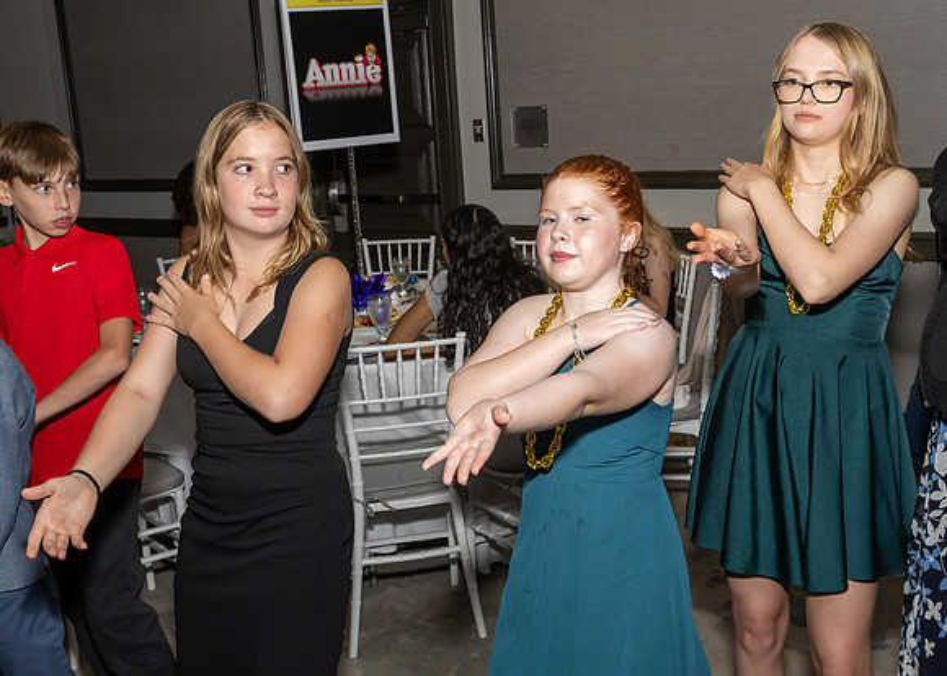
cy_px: 324
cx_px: 540
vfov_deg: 33.8
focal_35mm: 41
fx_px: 1114
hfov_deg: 45.9
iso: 1000
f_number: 7.1
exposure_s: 1/250
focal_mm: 23
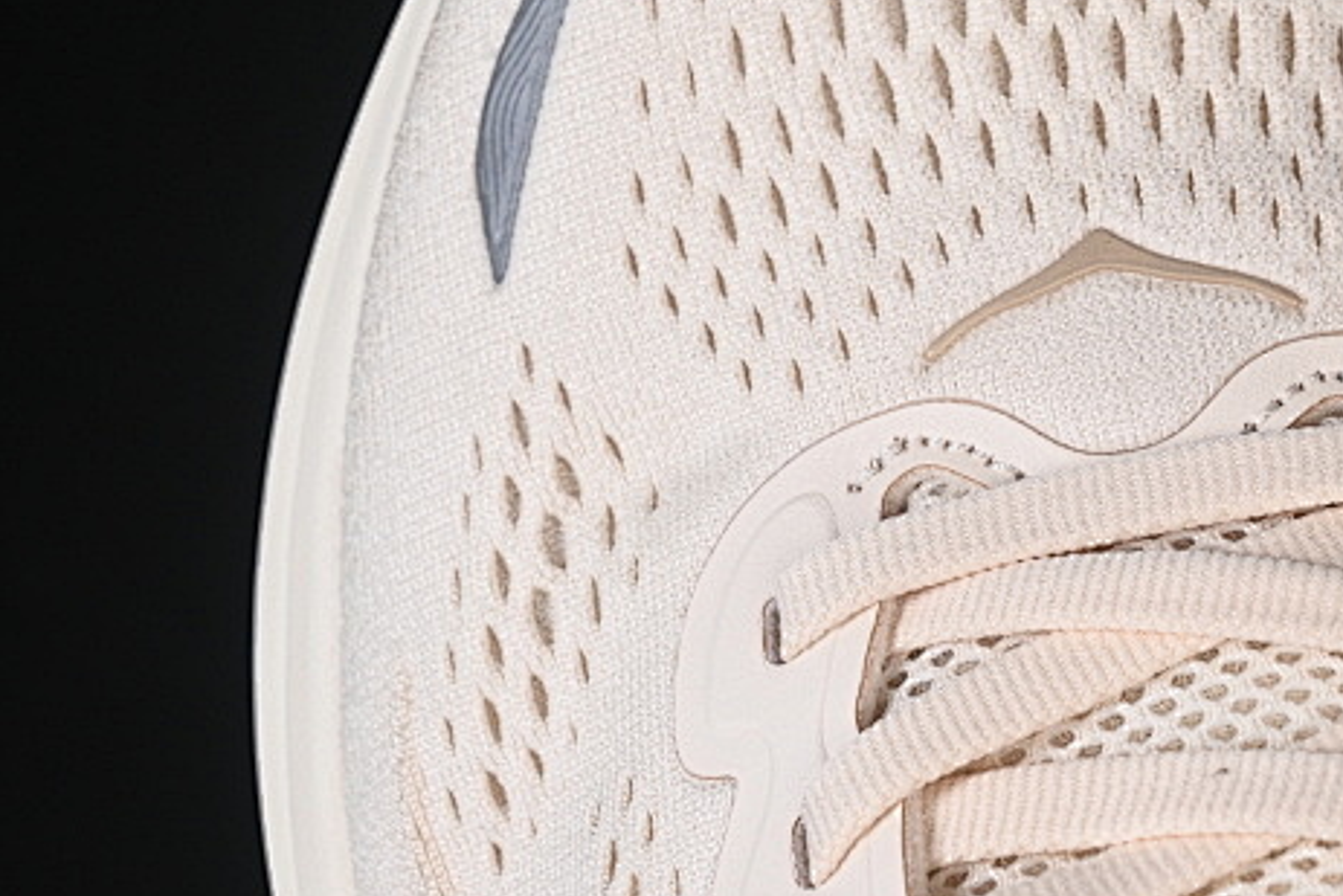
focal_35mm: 175
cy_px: 354
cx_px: 937
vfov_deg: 7.9
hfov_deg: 11.7
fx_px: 6530
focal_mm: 50
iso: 160
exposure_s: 1/80
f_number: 7.1
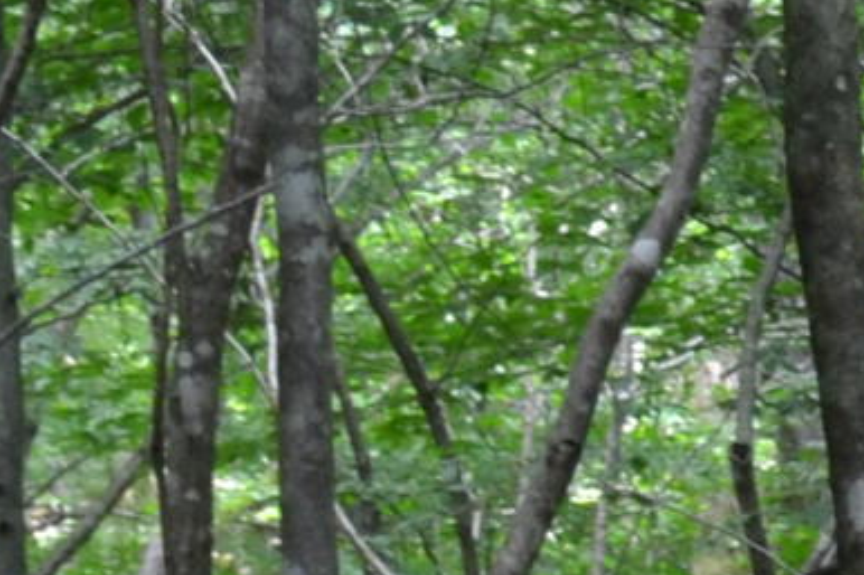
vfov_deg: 3.9
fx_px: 8396
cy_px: 962
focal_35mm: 350
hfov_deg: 5.4
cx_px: 3067
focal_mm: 30
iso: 400
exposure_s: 1/50
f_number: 4
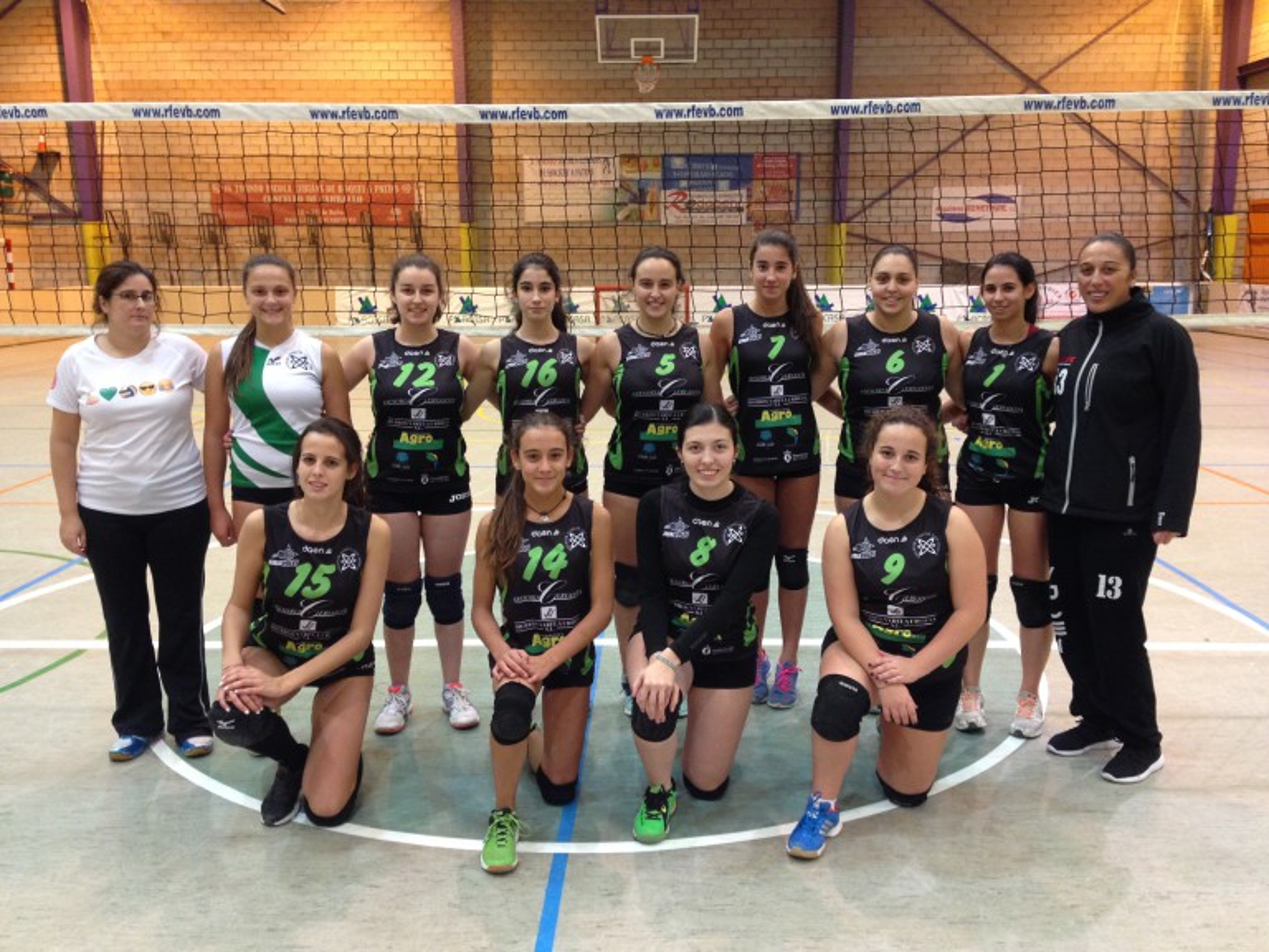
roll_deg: -0.8
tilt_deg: -10.4
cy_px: 476
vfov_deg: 42.9
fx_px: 1210
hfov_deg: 55.4
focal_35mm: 33
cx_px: 634
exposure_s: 1/20
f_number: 2.4
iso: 160
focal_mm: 4.12
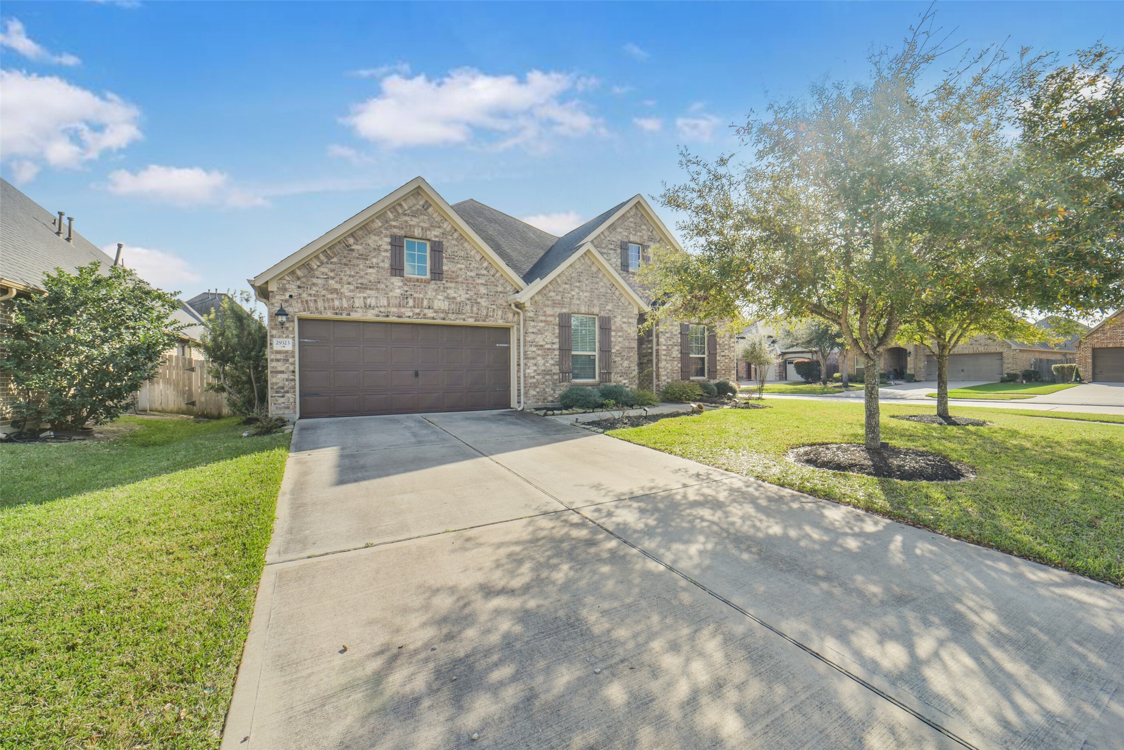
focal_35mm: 14
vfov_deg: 81.2
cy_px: 375
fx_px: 437
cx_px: 562
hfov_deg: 104.2
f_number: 11
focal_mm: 14
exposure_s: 1/500
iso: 500
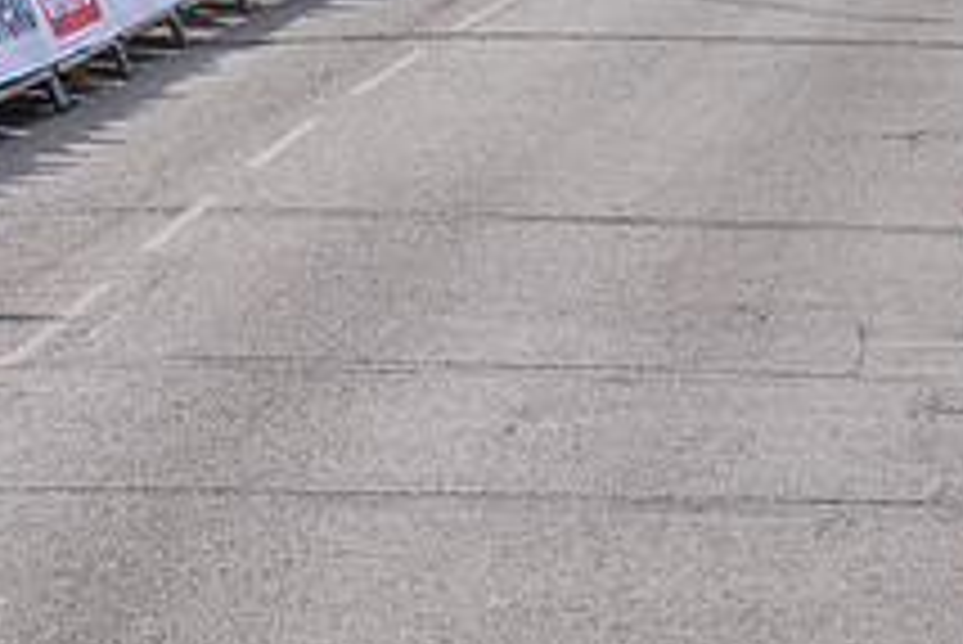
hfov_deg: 4.1
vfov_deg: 2.8
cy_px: 106
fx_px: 13357
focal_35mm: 499
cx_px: -45
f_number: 3.5
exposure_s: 1/1000
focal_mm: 180
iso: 125
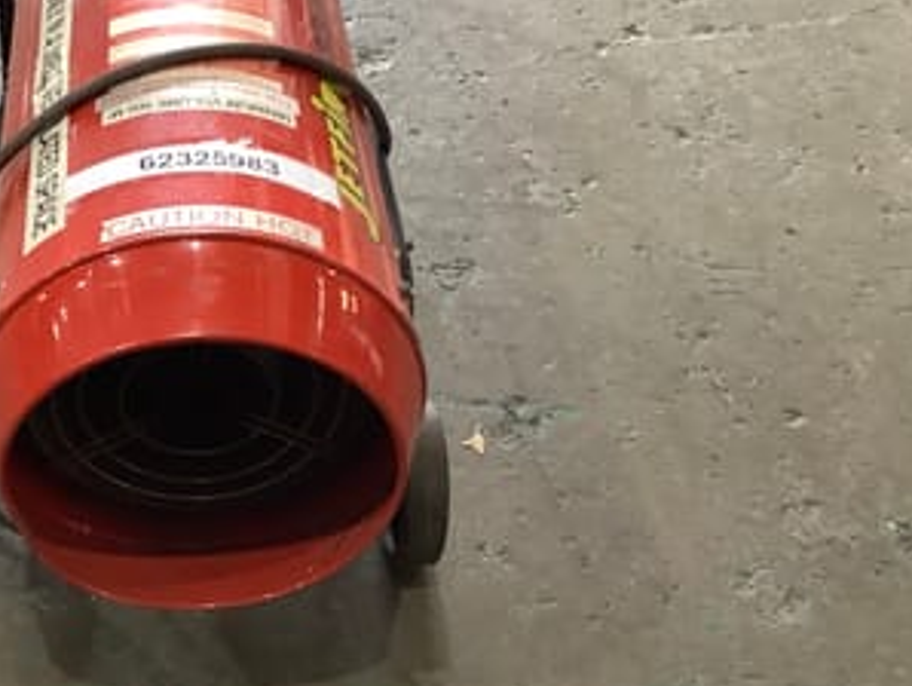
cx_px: 196
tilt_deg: -42.8
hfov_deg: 35.7
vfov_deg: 28.0
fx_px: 1371
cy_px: 277
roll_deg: -0.6
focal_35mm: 52
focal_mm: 3.3
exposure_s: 1/50
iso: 160
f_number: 2.4
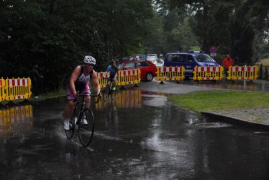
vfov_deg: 22.6
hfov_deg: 33.4
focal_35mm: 60
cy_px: 90
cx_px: 134
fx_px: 448
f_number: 6.3
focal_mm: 40
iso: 2500
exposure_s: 1/640
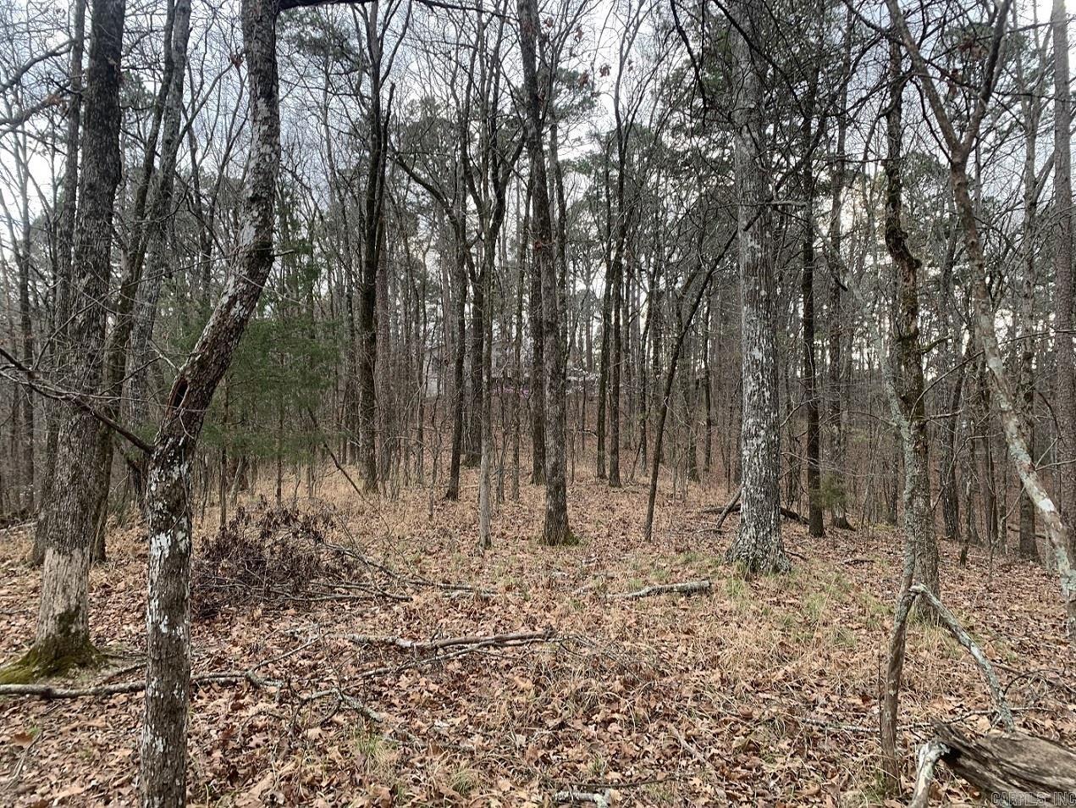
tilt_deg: +6.2
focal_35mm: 26
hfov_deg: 67.3
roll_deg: +1.1
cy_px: 404
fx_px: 808
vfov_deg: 53.1
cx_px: 538
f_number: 1.8
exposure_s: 1/122
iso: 32
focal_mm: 4.25
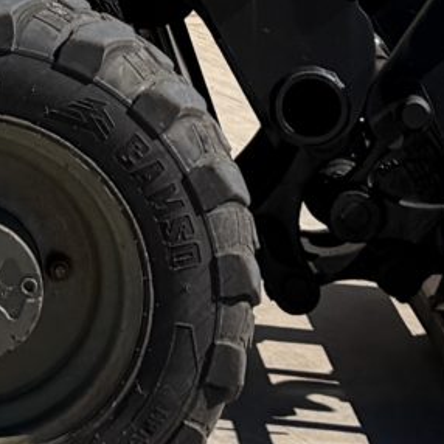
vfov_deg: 8.8
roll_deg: -0.2
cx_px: -230
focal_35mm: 190
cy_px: -401
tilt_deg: -1.1
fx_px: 2757
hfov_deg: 9.0
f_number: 1.78
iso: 80
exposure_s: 1/7353
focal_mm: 6.76
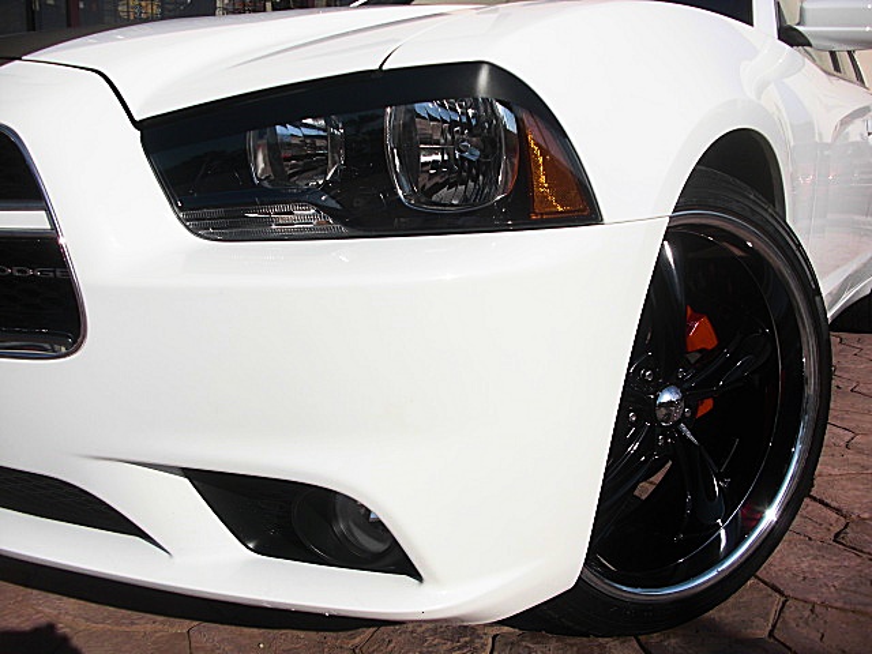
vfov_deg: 39.7
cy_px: 327
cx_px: 436
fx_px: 907
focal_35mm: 36
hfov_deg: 51.4
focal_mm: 6.3
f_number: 7.9
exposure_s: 1/250
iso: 50
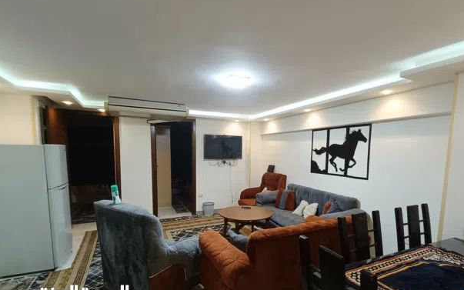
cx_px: 245
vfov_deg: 64.4
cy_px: 174
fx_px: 228
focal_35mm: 18
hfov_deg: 91.0
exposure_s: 1/33.3
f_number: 2.2
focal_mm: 1.68
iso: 400
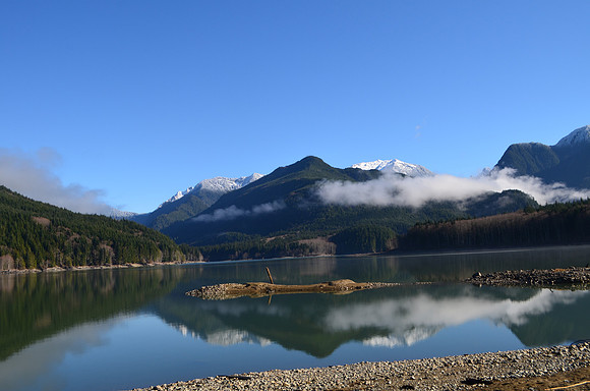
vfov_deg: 39.8
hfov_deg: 57.3
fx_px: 540
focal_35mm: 33
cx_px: 295
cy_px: 196
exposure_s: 1/320
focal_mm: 22
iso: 200
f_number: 10
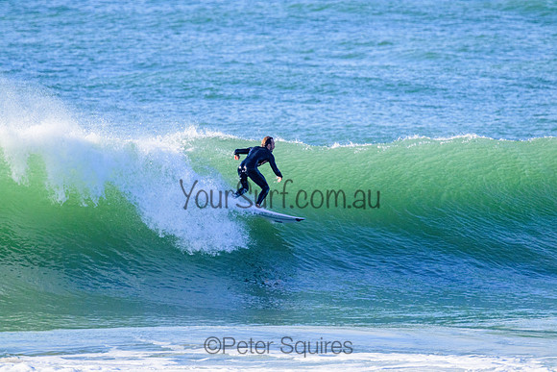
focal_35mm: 800
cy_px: 186
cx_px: 278
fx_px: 12380
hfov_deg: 2.6
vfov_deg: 1.7
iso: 3200
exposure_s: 1/2000
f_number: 11
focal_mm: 800
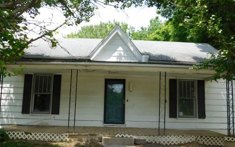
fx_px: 186
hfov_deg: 64.6
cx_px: 114
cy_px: 89
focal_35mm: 29
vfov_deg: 42.9
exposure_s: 1/800
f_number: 3
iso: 125
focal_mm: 4
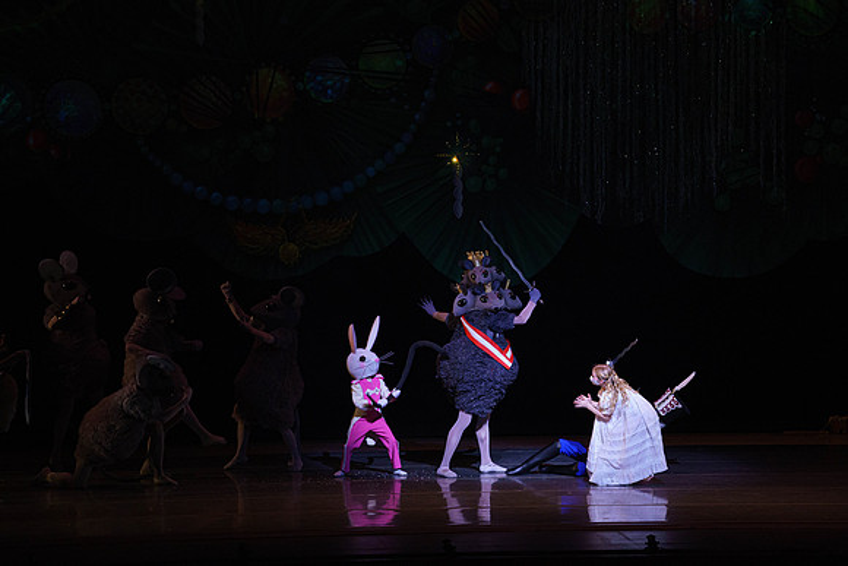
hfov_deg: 11.3
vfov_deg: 7.5
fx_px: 4288
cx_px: 424
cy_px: 283
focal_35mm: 182
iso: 5000
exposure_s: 1/320
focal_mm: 182
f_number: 9
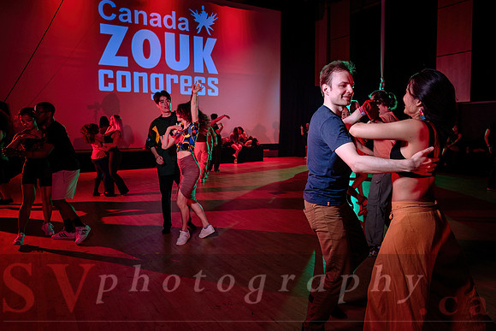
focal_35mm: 27
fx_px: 371
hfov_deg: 67.5
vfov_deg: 48.0
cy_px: 147
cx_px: 267
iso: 1000
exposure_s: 1/60
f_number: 3.2
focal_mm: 24
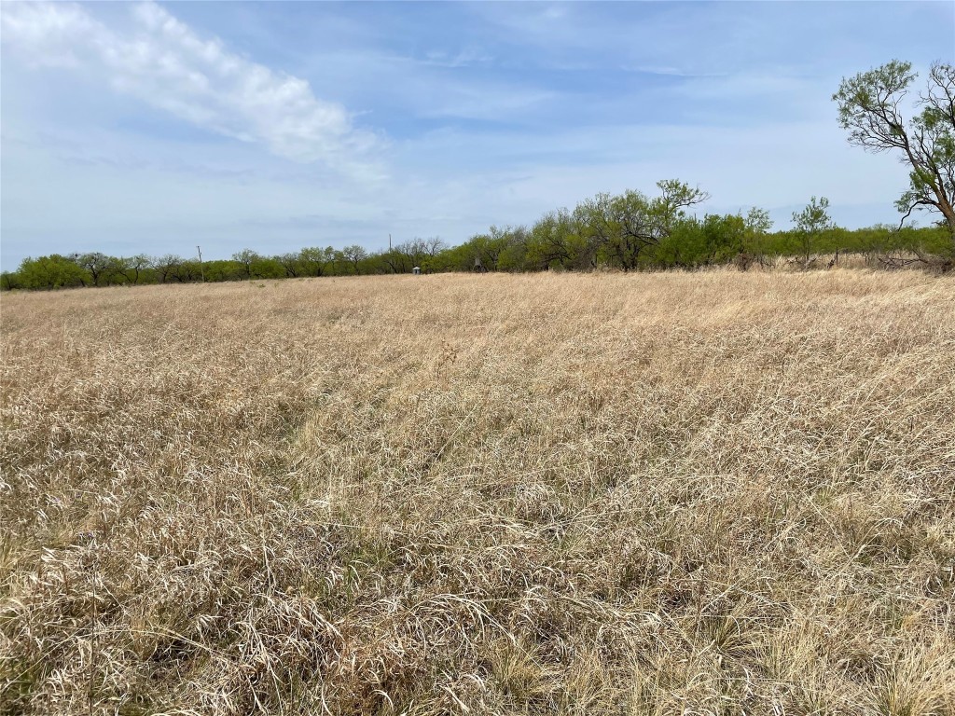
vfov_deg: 53.1
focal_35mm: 26
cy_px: 358
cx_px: 478
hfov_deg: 67.3
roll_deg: +2.7
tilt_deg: -7.3
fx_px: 717
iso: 32
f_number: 1.6
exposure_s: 1/6897
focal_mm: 4.2
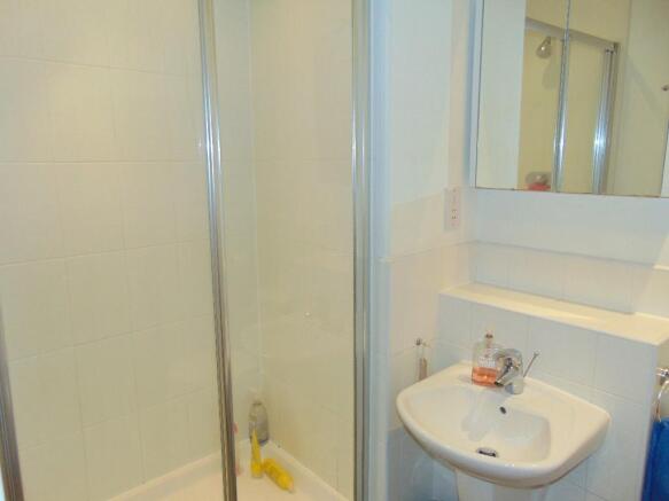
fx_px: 483
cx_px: 334
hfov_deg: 69.4
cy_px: 250
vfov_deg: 54.9
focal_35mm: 25
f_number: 3
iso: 200
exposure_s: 1/30
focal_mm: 4.5
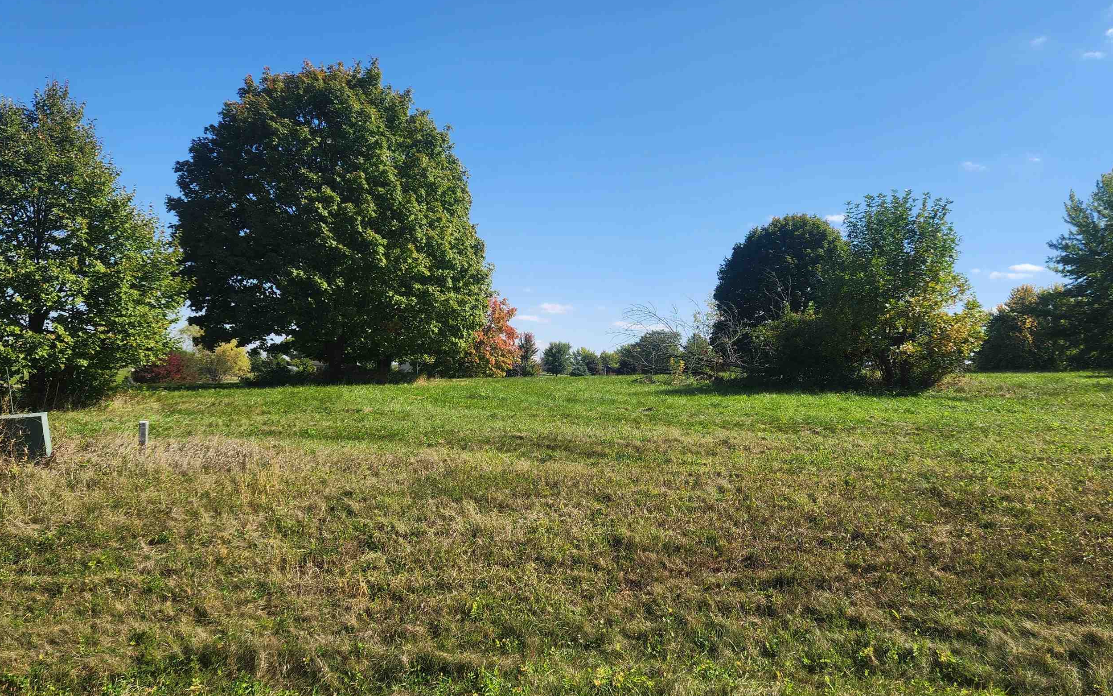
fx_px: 910
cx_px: 559
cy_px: 343
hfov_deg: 62.9
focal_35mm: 30
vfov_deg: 41.8
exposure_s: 1/1332
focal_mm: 5.4
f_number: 1.8
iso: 20
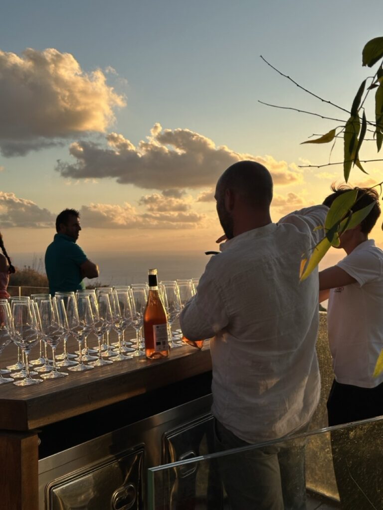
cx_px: 192
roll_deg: -0.3
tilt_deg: -0.9
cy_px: 255
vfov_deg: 39.7
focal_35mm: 48
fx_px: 708
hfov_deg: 30.3
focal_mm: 6.86
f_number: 1.78
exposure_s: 1/1953
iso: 64
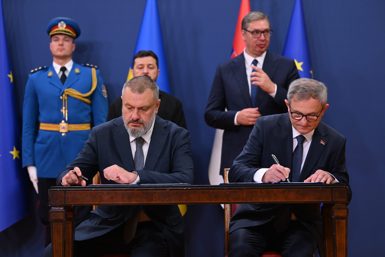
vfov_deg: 13.4
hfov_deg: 20.0
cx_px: 192
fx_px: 1091
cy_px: 128
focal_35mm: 102
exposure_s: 1/400
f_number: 4
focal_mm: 102
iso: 3200
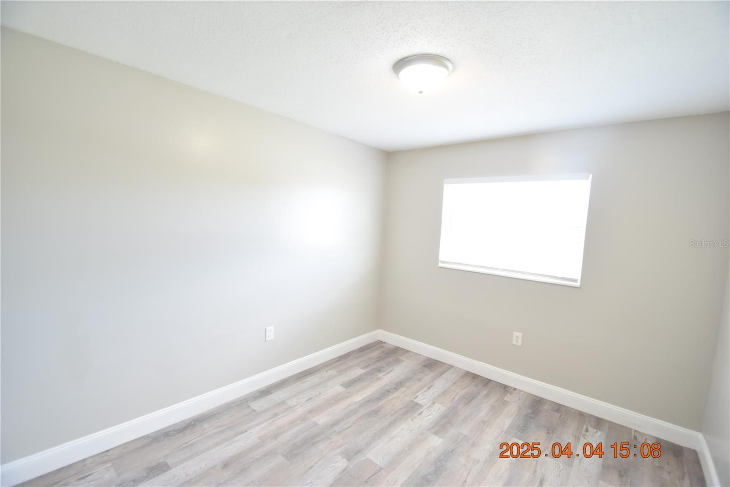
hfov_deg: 100.4
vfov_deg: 77.3
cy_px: 244
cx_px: 365
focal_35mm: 15
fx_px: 304
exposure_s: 1/60
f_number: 4
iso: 720
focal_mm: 10
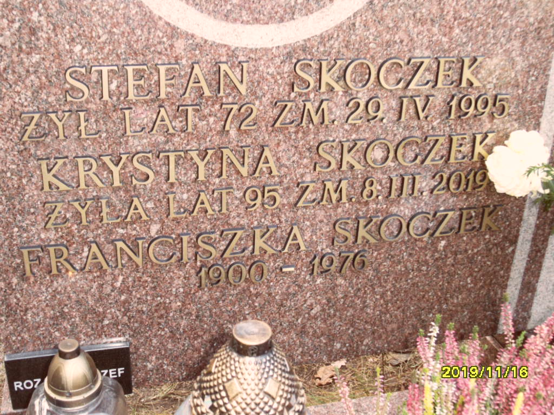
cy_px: 208
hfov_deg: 46.8
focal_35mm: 40
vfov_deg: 36.0
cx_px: 277
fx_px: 640
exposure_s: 1/45
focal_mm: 6.5
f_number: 3.6
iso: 200
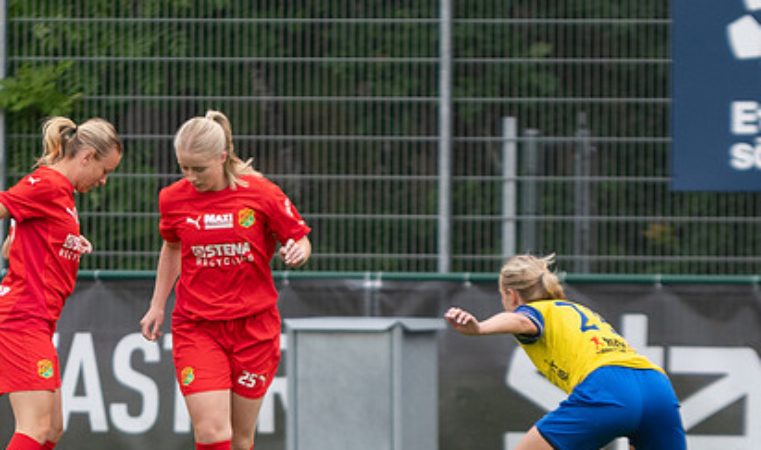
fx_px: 17673
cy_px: 434
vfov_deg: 1.5
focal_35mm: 865
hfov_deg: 2.5
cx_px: 206
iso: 360
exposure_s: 1/1250
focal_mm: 200
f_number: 3.2
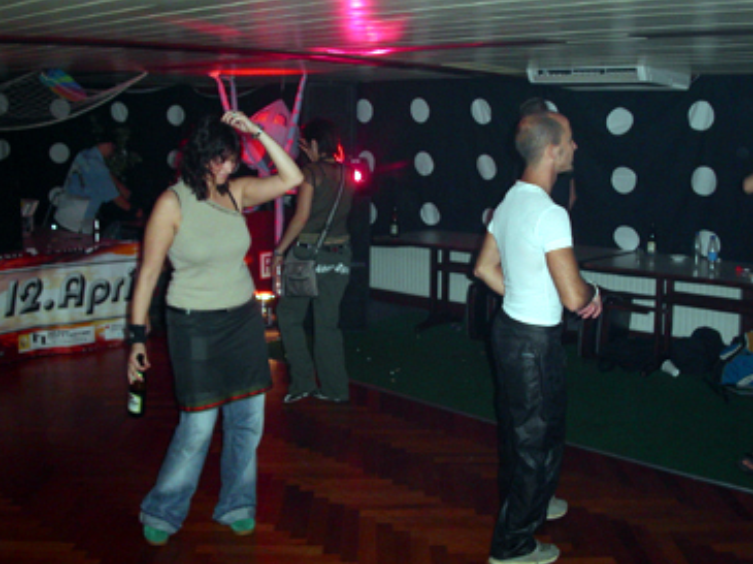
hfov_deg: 44.8
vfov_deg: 34.3
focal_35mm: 42
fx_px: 913
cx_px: 393
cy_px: 258
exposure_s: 1/30
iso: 200
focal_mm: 7.8
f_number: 2.8
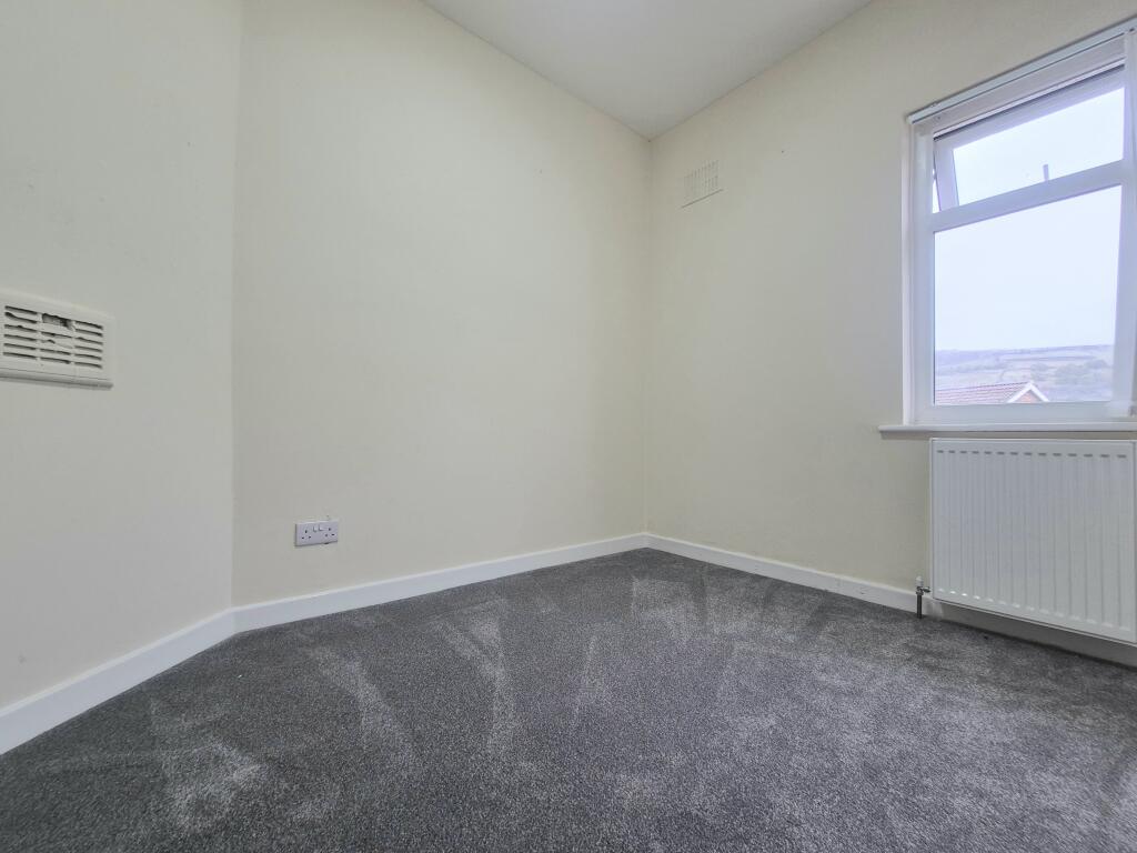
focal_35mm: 13
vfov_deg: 89.9
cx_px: 568
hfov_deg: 106.2
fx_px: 427
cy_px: 426
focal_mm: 2.2
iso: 64
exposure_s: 1/50
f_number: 2.2
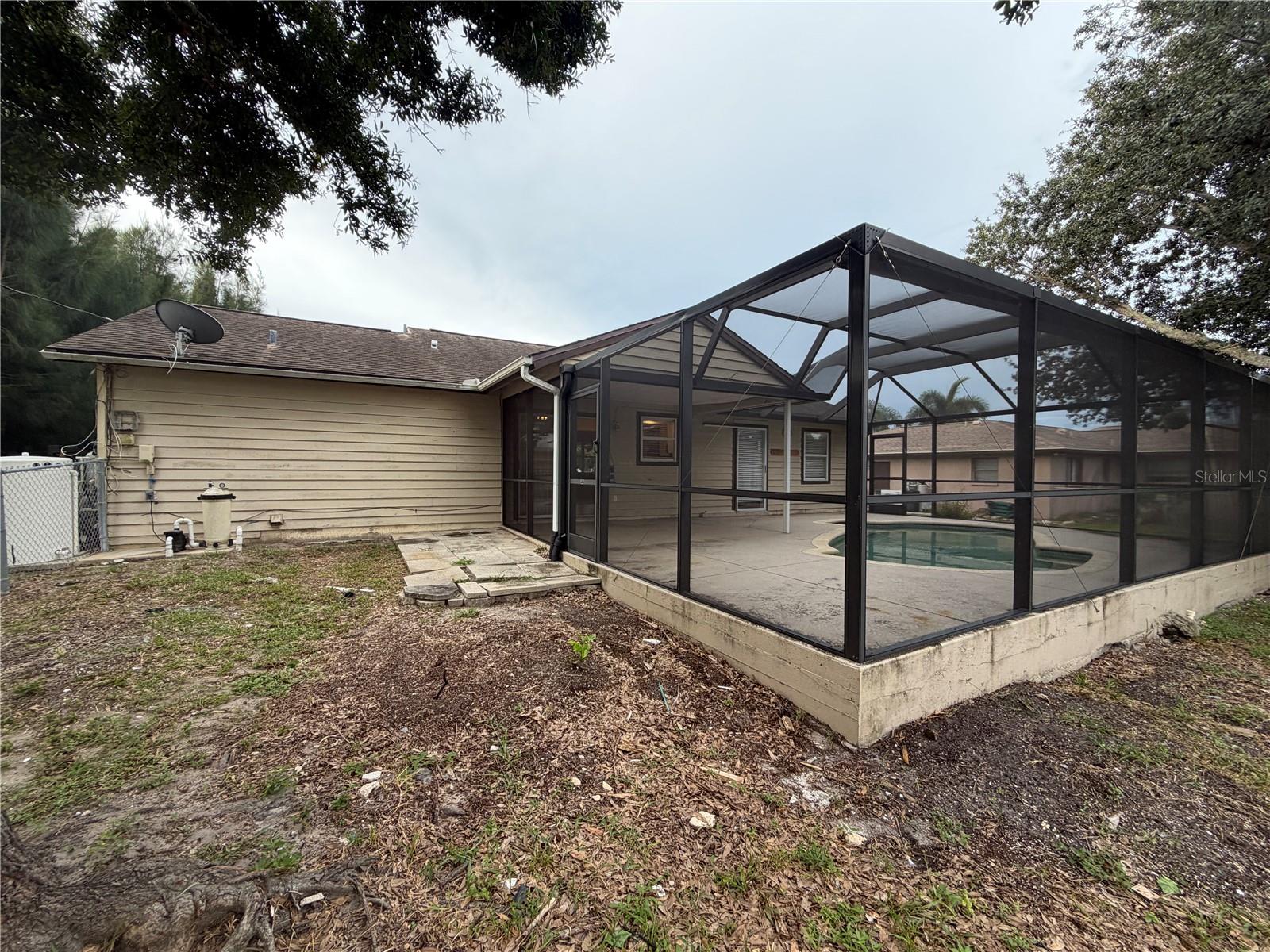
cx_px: 635
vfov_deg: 85.7
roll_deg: -0.4
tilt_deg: -0.8
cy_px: 476
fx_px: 514
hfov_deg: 102.1
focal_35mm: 14
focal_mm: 2.22
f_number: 2.2
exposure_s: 1/233
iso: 40
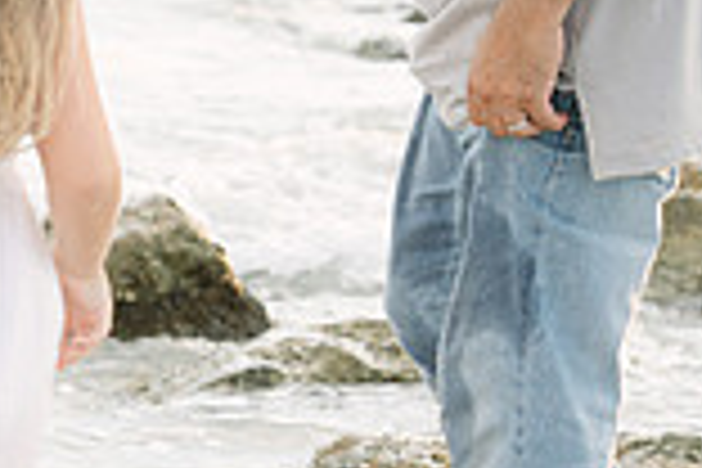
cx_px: -369
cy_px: 461
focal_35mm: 186
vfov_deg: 7.4
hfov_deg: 10.6
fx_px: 3627
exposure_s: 1/400
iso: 320
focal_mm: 50
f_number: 3.2
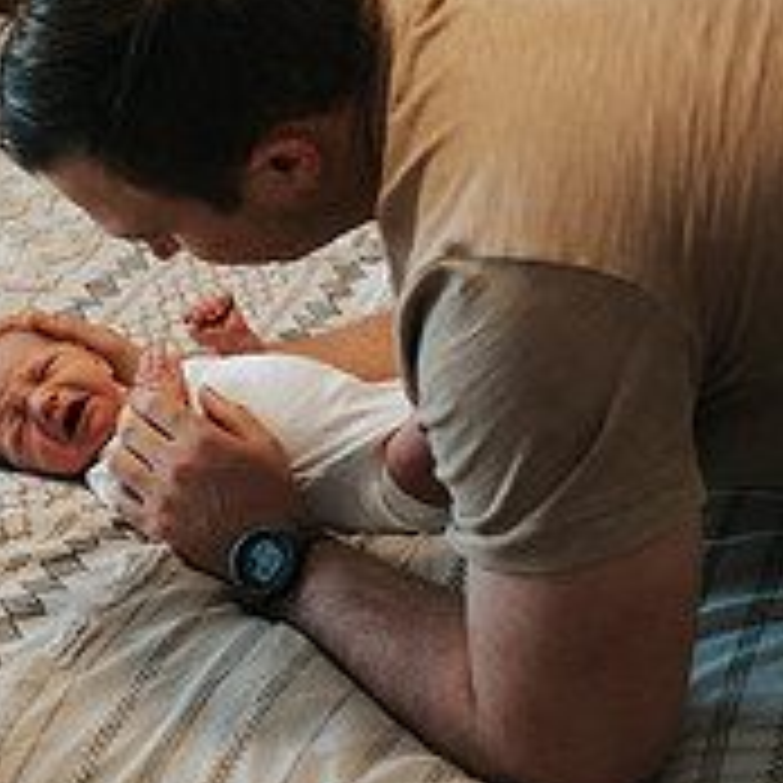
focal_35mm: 77
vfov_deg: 22.5
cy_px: 346
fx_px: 1971
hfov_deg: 22.1
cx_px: 130
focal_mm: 35
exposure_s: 1/250
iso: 1000
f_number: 2.8
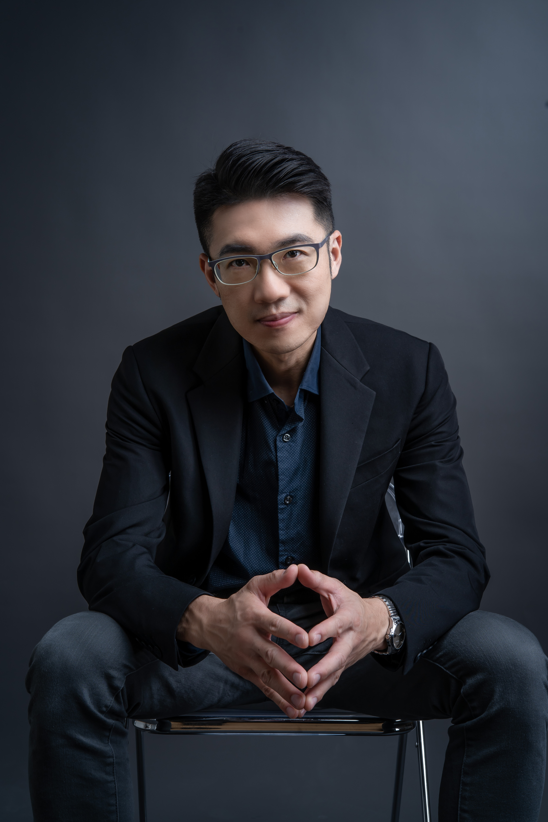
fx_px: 1142
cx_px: 274
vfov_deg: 39.6
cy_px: 411
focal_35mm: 50
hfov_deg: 27.0
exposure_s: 1/160
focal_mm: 50
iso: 100
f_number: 9
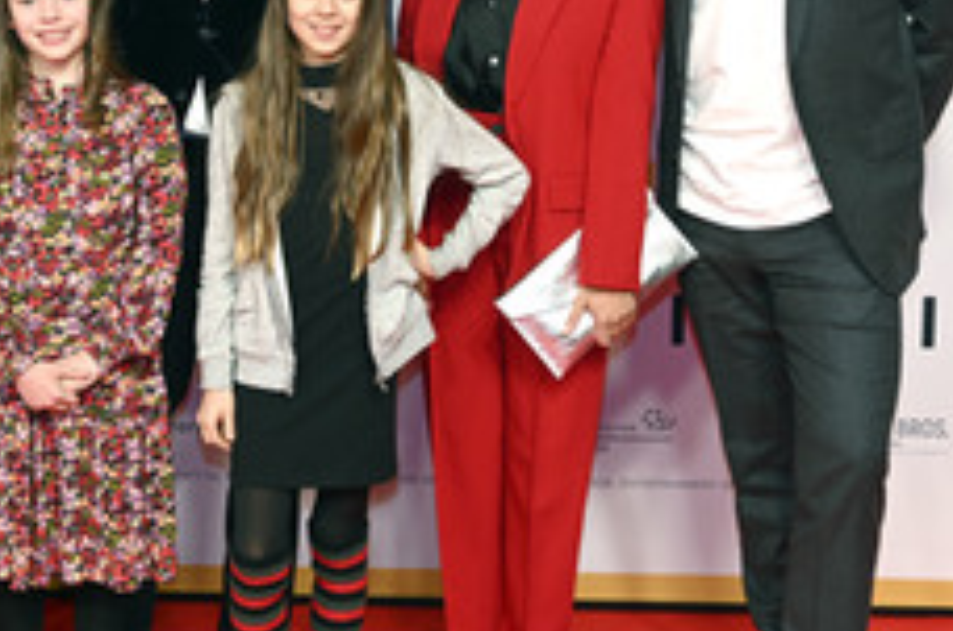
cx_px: 102
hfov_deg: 18.8
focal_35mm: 107
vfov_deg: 12.7
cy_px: 155
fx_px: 2827
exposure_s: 1/125
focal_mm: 54
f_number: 5
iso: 640
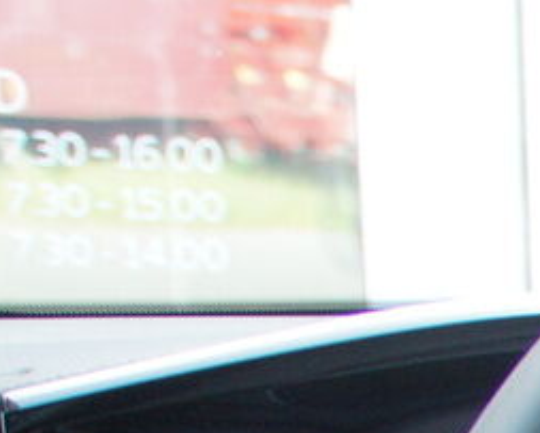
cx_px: 1836
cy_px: 1188
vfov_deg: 7.3
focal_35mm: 192
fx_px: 3072
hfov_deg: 8.0
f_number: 4
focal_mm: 18
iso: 320
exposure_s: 1/60
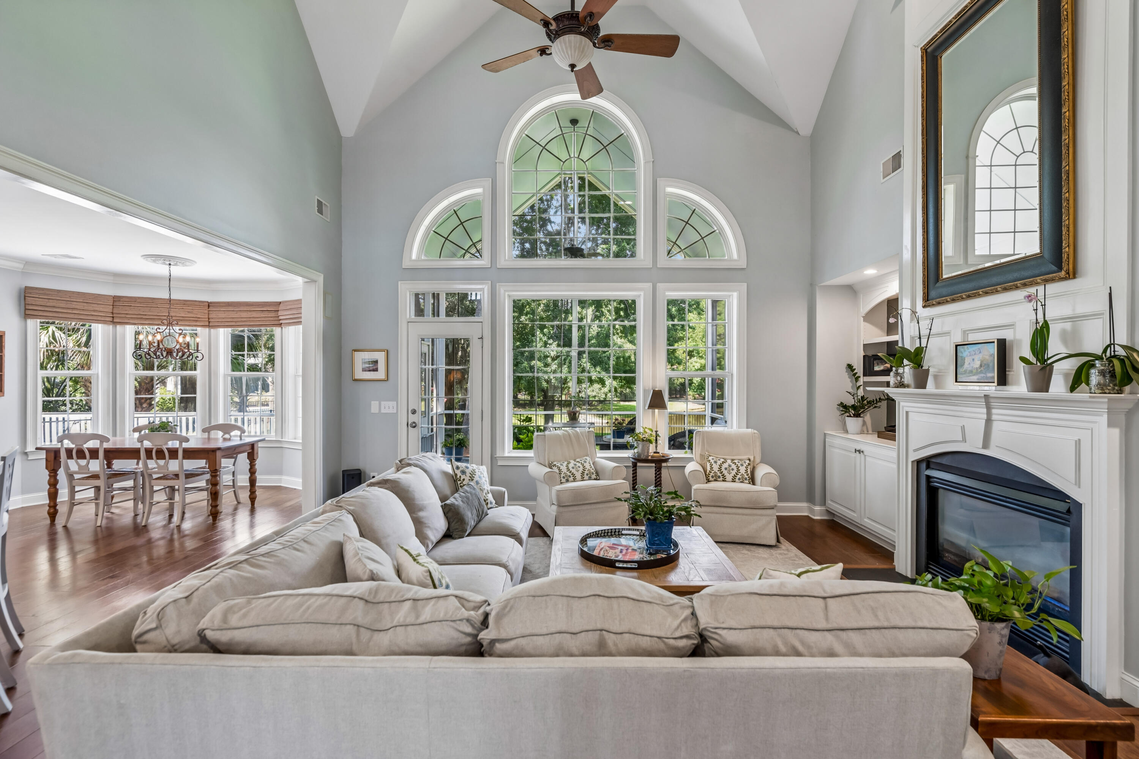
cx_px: 570
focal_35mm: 16
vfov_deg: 73.7
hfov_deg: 96.7
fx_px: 506
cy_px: 380
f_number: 8
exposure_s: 1/13
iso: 400
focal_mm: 16
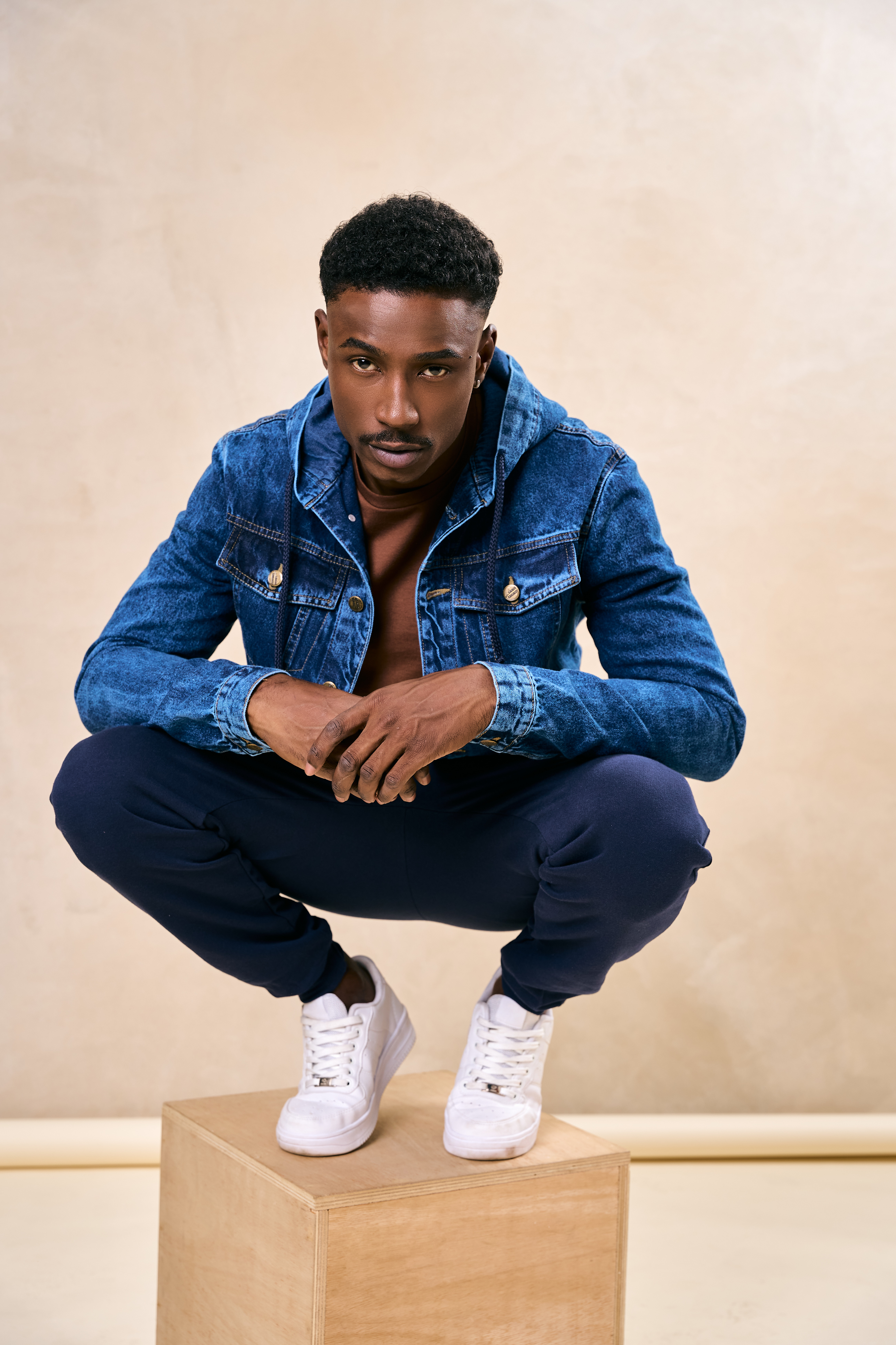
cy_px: 672
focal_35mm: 53
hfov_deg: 25.5
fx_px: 1982
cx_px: 448
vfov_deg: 37.5
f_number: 5
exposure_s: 1/125
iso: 500
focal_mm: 53.1
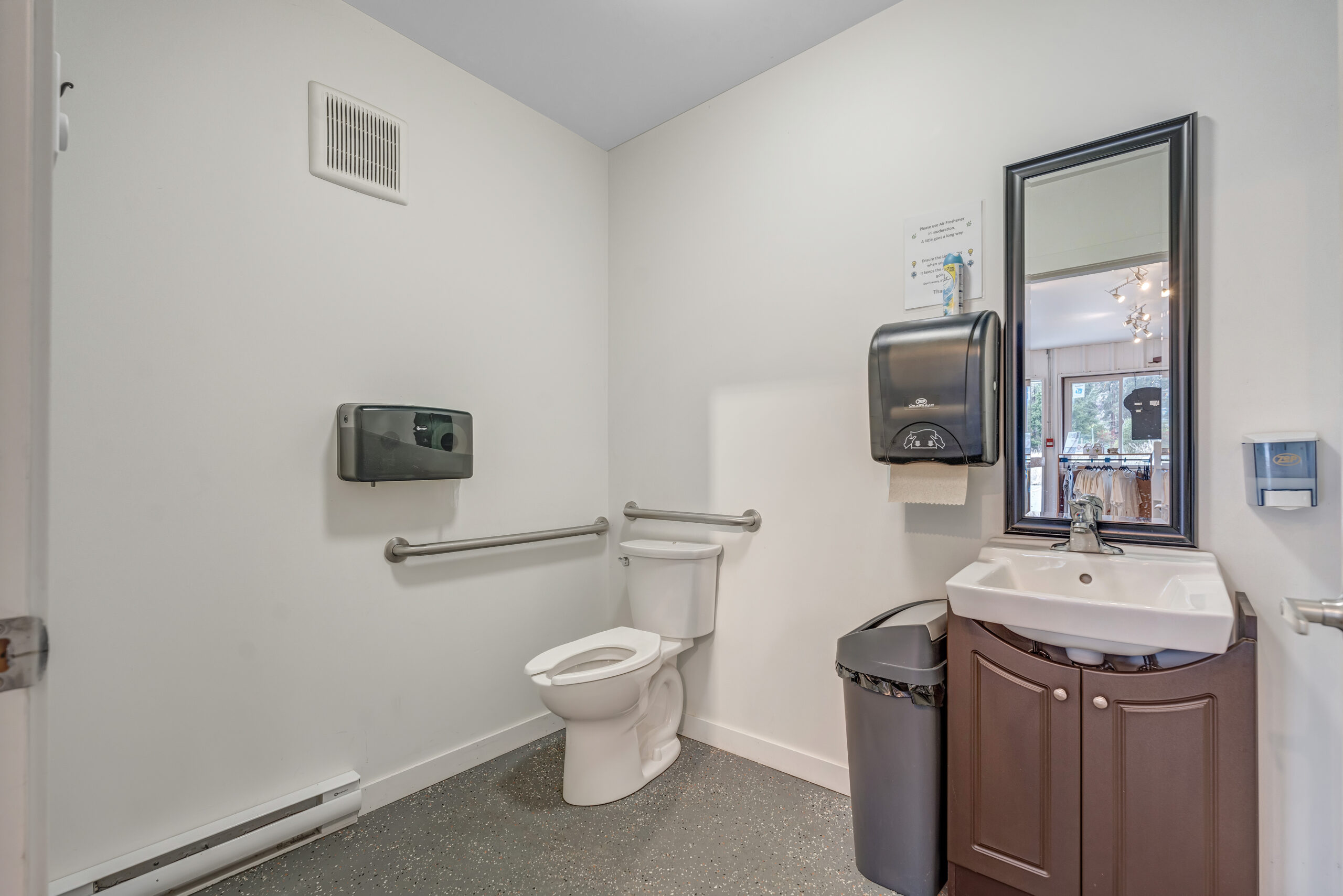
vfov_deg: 73.8
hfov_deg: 96.7
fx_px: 597
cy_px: 448
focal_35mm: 16
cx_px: 672
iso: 400
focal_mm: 16
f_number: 6.3
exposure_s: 1/10
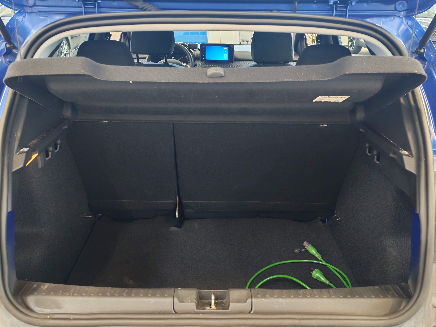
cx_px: 218
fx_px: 403
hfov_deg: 56.8
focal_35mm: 32
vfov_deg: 44.2
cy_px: 164
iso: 1250
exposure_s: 1/50
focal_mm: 6.12
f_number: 1.9
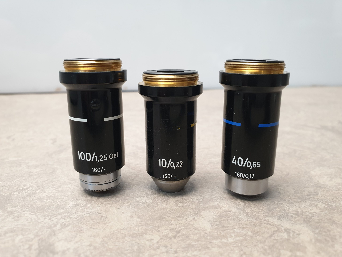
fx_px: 257
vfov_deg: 53.1
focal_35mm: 26
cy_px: 128
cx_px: 171
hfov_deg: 67.3
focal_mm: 4.3
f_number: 2.4
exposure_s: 1/50
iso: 200
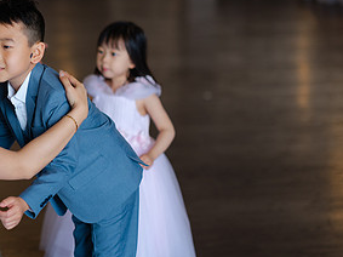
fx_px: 1278
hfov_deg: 15.1
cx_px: 12
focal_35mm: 129
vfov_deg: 11.5
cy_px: 100
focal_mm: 80
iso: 320
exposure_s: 1/200
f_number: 1.7
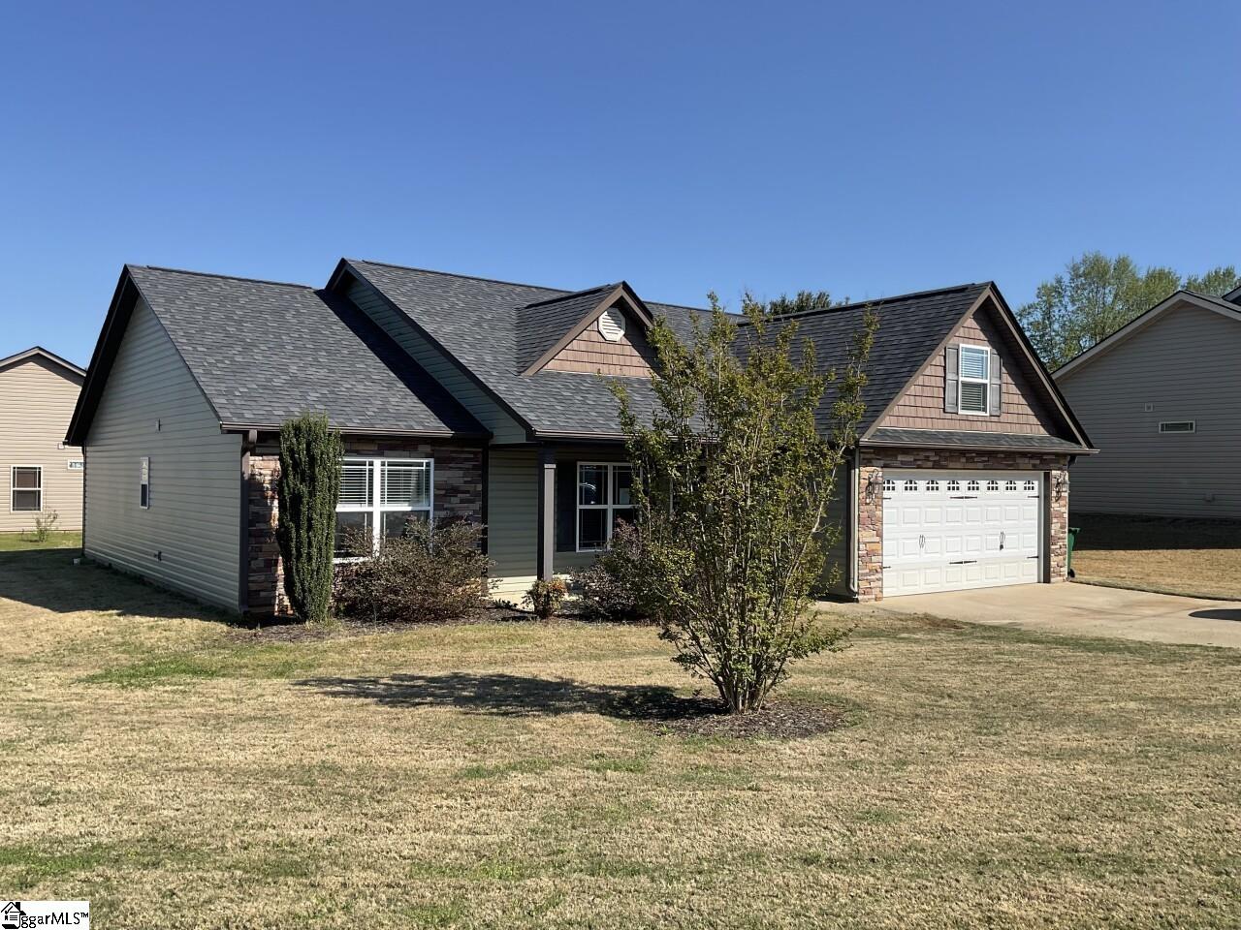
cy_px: 465
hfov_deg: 61.7
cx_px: 620
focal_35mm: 29
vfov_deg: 48.2
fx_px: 1040
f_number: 1.8
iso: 16
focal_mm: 3
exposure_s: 1/1626
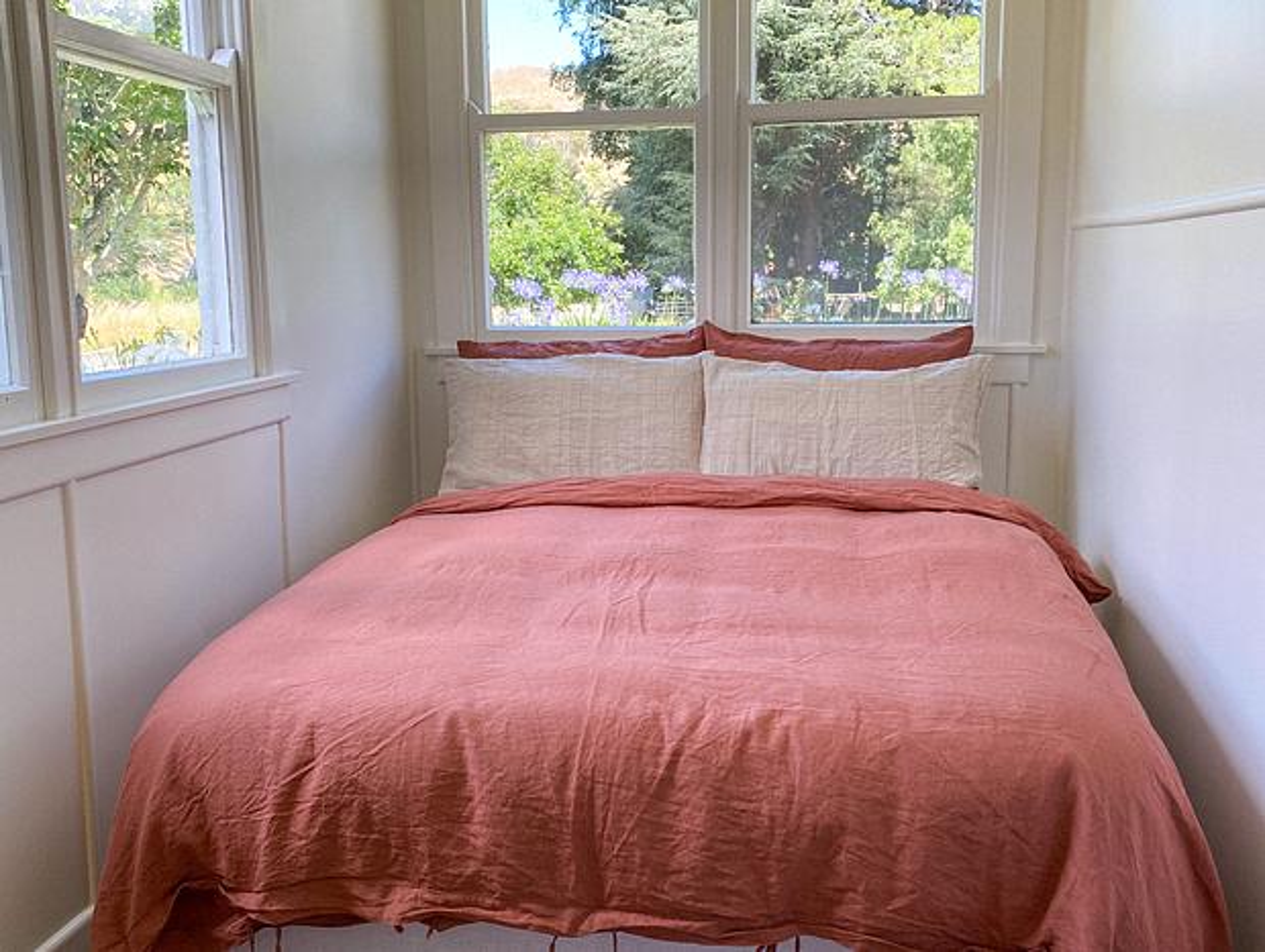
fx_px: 952
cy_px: 476
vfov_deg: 53.2
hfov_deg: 67.2
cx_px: 632
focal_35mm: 26
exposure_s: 1/160
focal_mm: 4.25
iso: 32
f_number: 1.8
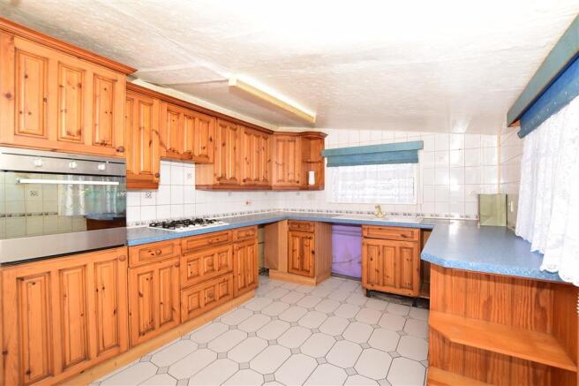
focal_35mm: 15
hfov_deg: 100.4
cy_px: 193
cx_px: 290
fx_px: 241
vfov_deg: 77.3
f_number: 8
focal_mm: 10
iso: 400
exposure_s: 1/200
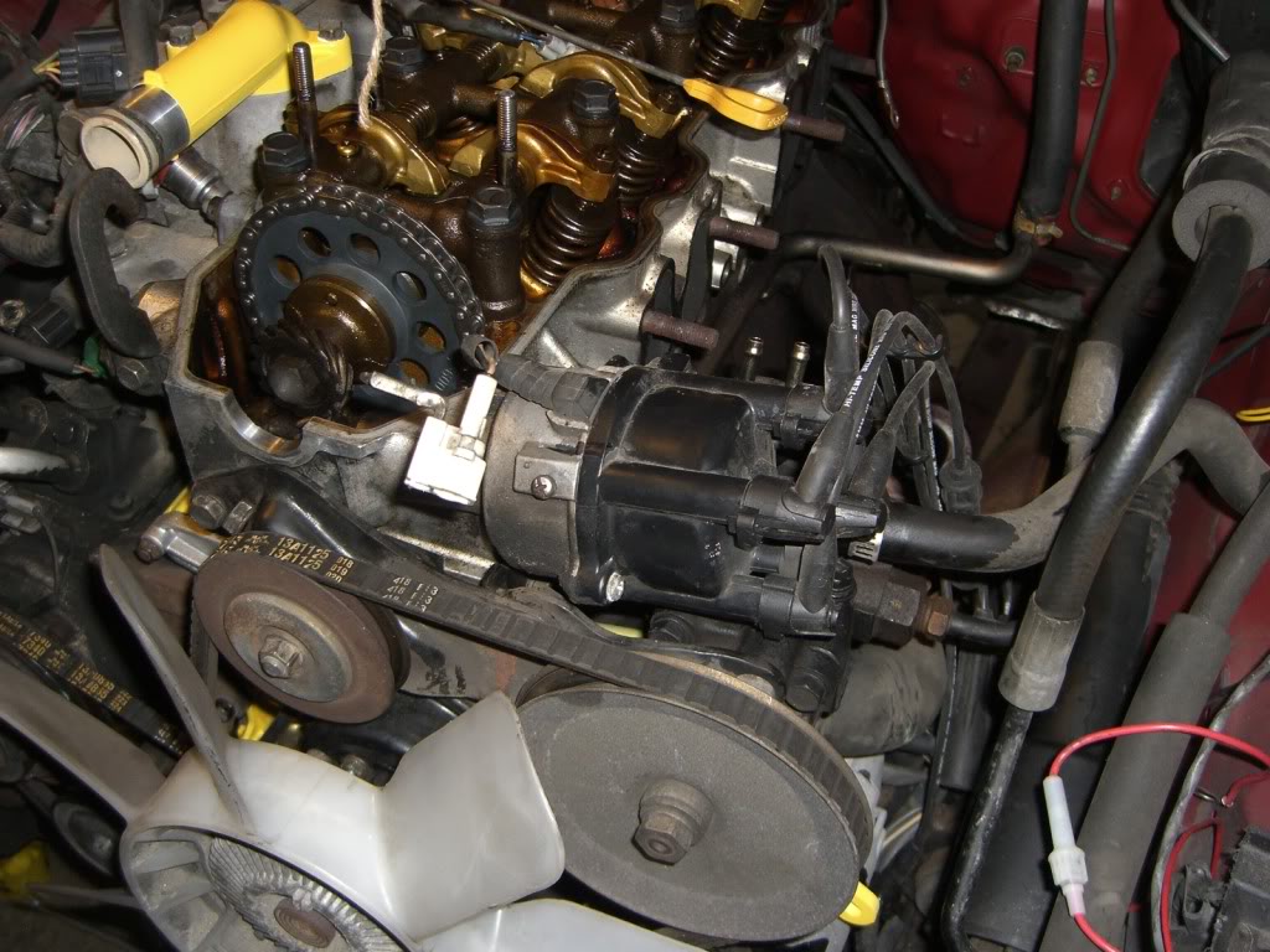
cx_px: 635
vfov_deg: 37.7
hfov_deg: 49.0
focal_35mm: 38
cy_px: 476
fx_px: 1394
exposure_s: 1/60
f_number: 2.8
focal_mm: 7.9
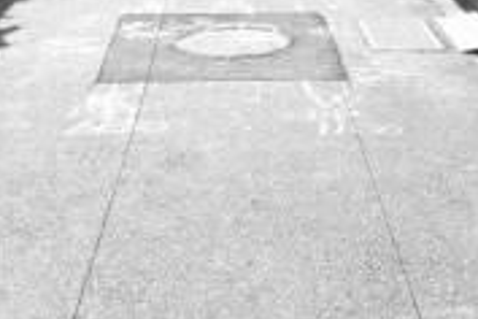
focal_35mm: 87
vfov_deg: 14.2
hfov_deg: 23.3
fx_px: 1155
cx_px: 316
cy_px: -224
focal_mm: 8.8
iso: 125
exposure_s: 1/50
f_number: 11
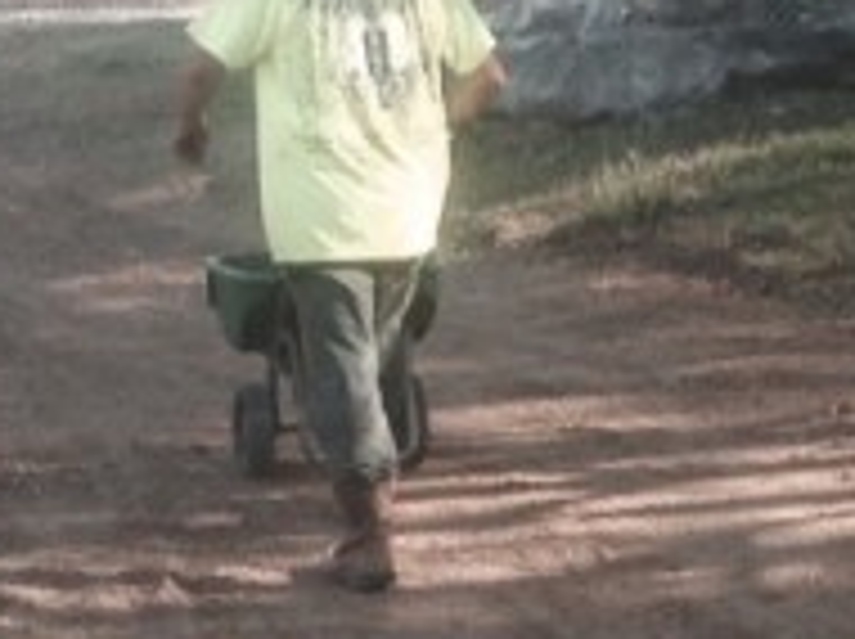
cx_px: 729
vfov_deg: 8.3
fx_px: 4391
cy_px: 572
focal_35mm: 178
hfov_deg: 11.1
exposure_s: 1/379
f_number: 2.4
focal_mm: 4.12
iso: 50
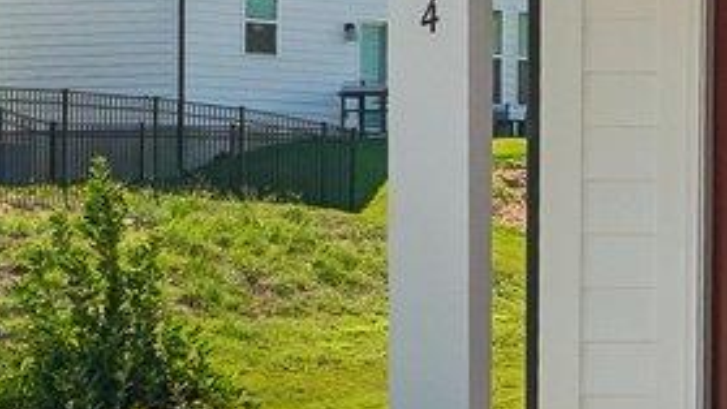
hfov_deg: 8.5
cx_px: 1720
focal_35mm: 231
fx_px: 4453
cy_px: -343
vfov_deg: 5.2
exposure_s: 1/125
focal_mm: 20
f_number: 8
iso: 100
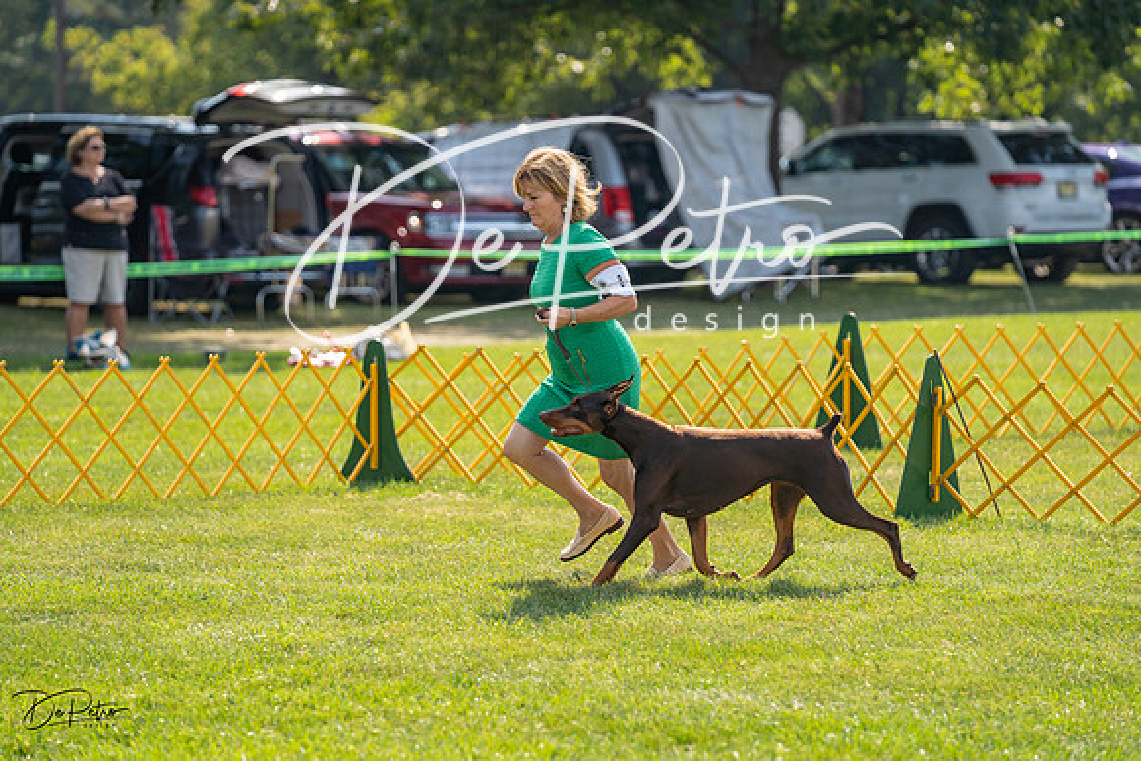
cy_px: 380
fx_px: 5484
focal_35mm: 173
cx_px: 570
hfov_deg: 11.9
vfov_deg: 7.9
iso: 200
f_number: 3.5
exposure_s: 1/1600
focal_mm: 173
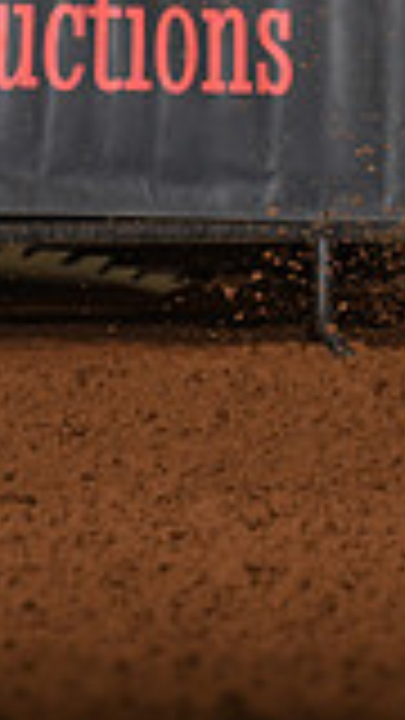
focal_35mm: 1257
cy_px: 2
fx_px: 23998
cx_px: 1084
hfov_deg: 1.0
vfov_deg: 1.7
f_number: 5.6
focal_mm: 330
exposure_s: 1/250
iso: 1000
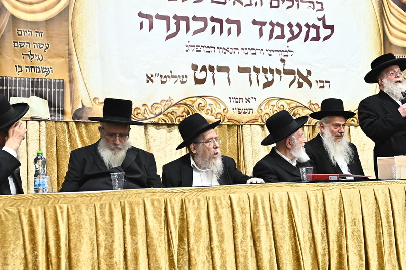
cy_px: 122
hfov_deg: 36.8
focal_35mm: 54
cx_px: 169
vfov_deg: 25.0
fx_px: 609
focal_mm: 31
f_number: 3.5
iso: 1600
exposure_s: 1/200
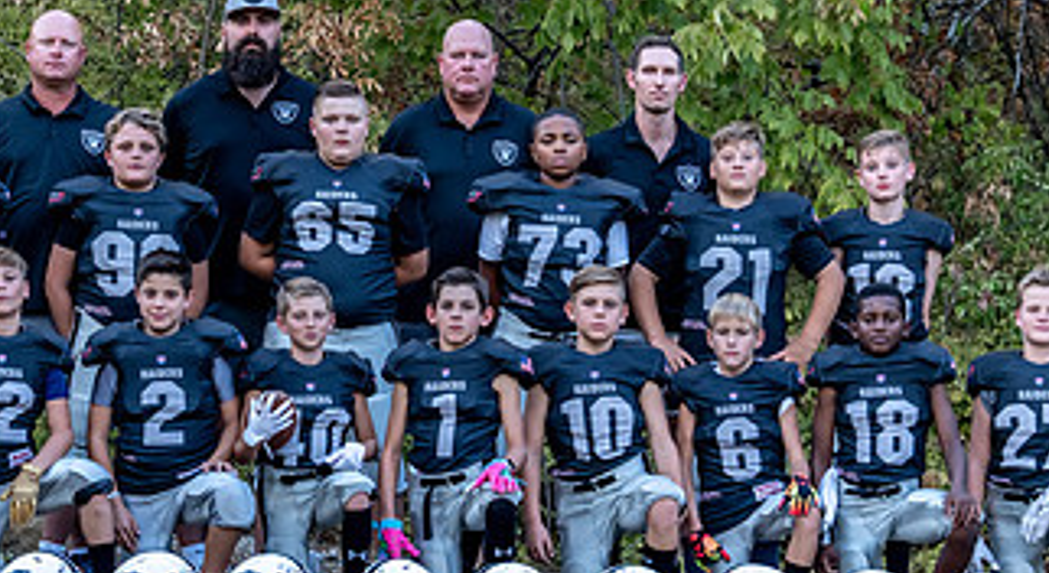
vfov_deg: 7.6
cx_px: 323
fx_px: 4310
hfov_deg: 13.8
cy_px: 355
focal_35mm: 156
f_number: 4.5
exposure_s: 1/320
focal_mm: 72
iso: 1000
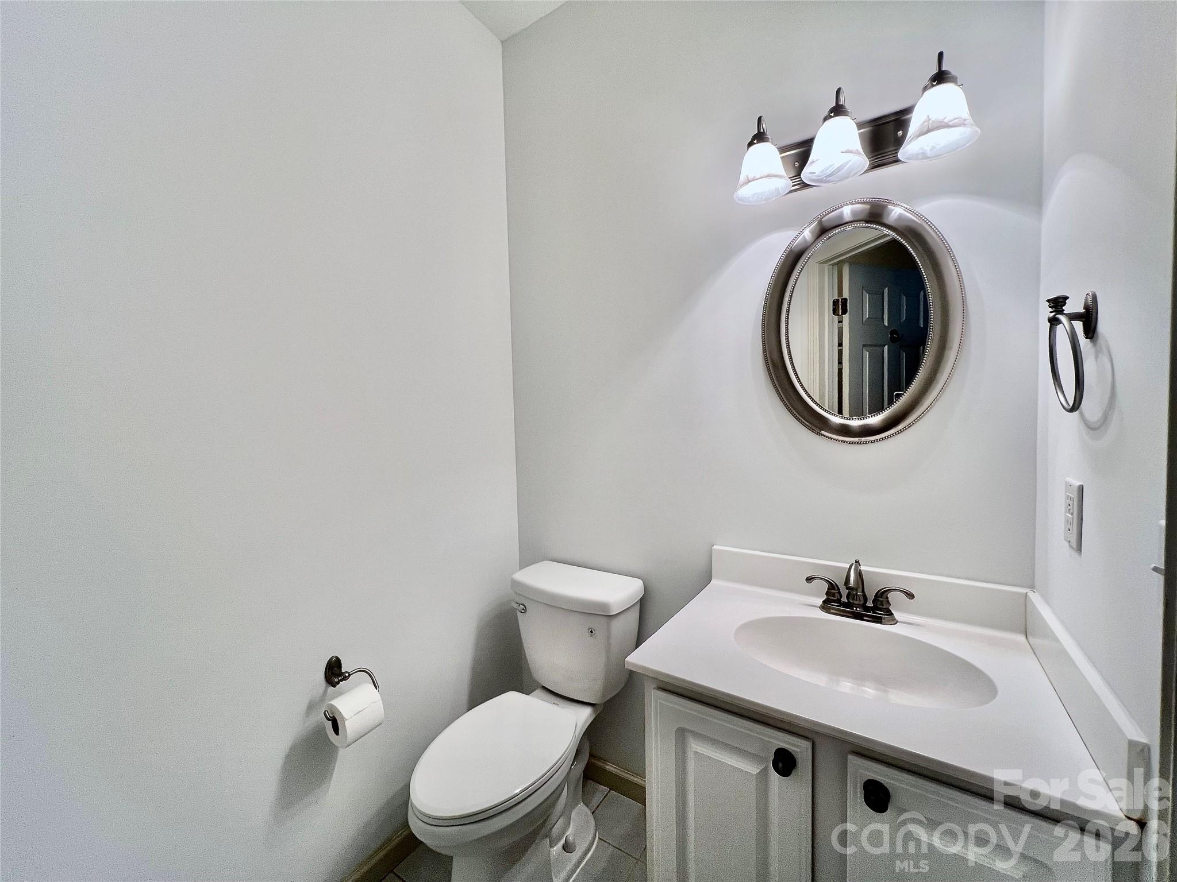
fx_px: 442
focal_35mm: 13
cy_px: 441
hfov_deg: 106.2
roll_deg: +1.7
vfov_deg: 89.9
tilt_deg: -4.4
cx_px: 588
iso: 100
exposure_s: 1/120
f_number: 1.8
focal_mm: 1.57
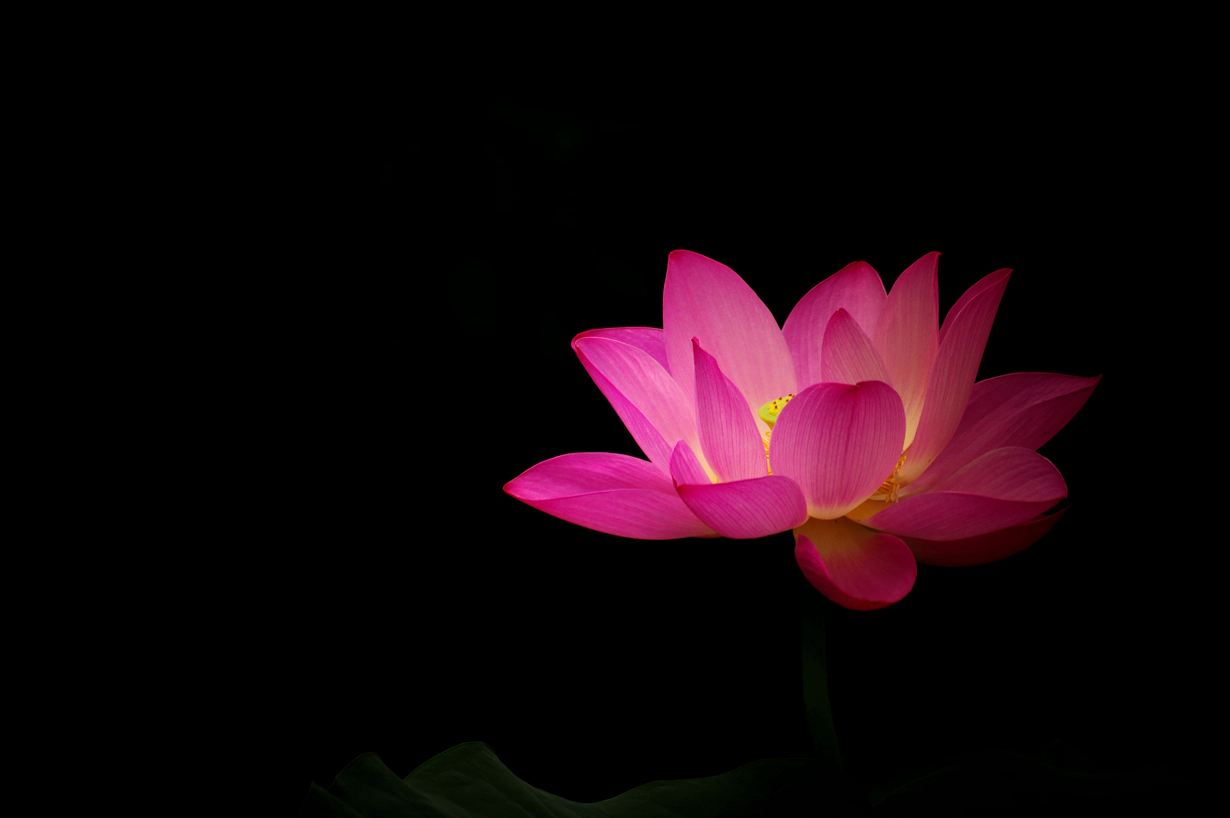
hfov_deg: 6.9
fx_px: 10239
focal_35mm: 300
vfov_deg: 4.6
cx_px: 615
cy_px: 409
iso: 100
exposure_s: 1/500
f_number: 5.6
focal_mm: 200
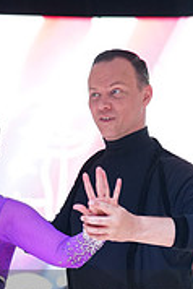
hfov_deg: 5.1
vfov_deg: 7.5
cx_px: -2
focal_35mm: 271
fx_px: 2175
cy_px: 325
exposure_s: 1/400
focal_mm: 83
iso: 1600
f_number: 2.8
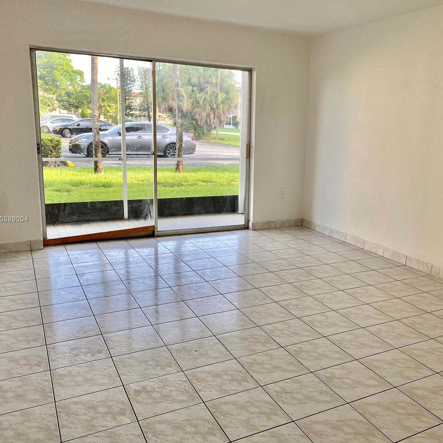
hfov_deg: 52.1
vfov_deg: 52.5
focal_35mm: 31
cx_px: 268
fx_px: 449
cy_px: 220
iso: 50
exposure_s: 1/120
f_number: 1.8
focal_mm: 4.25
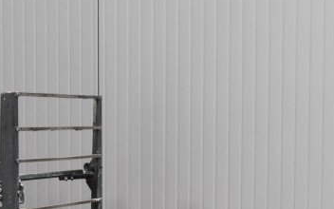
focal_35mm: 125
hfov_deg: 16.5
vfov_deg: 10.2
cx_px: 29
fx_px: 1138
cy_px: 291
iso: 1600
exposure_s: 1/25
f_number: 5
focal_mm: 24
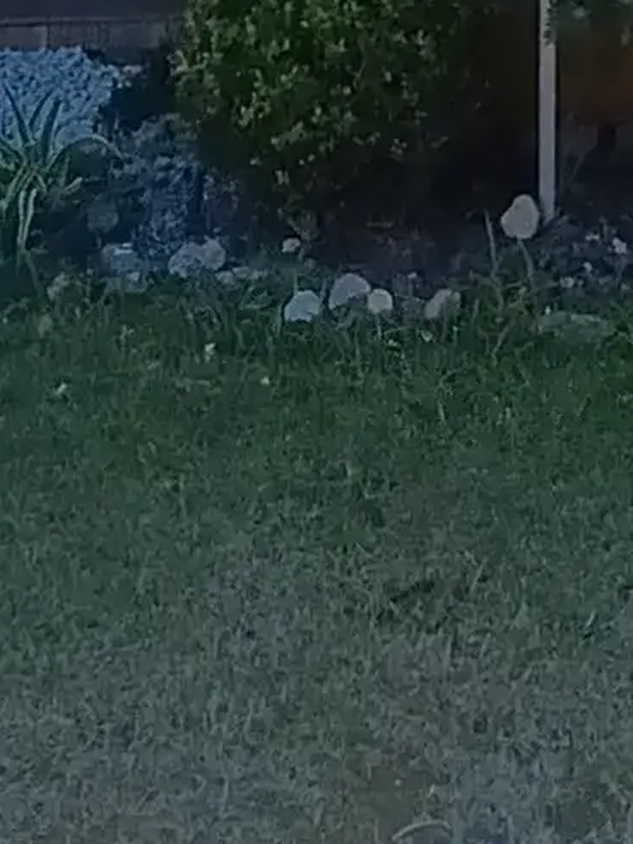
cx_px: 804
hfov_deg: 13.5
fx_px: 2583
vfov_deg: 15.0
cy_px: -861
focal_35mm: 106
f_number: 2.2
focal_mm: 1.65
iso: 50
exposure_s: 1/374
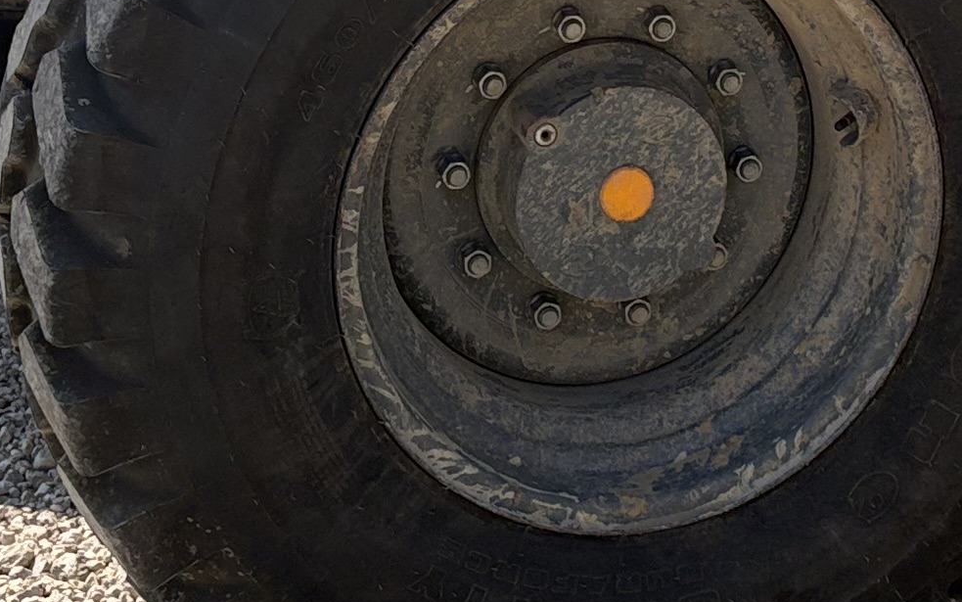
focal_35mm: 113
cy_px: -583
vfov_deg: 10.7
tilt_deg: -4.9
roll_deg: +1.5
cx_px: 680
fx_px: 2963
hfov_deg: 18.4
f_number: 1.6
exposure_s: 1/3623
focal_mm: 5.96
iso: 50
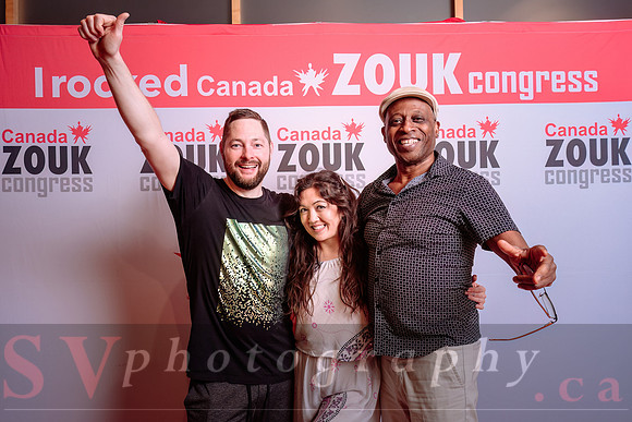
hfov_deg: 55.8
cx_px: 316
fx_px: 597
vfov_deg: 38.9
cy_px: 197
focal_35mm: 34
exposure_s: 1/160
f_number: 4.5
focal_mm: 31
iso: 200
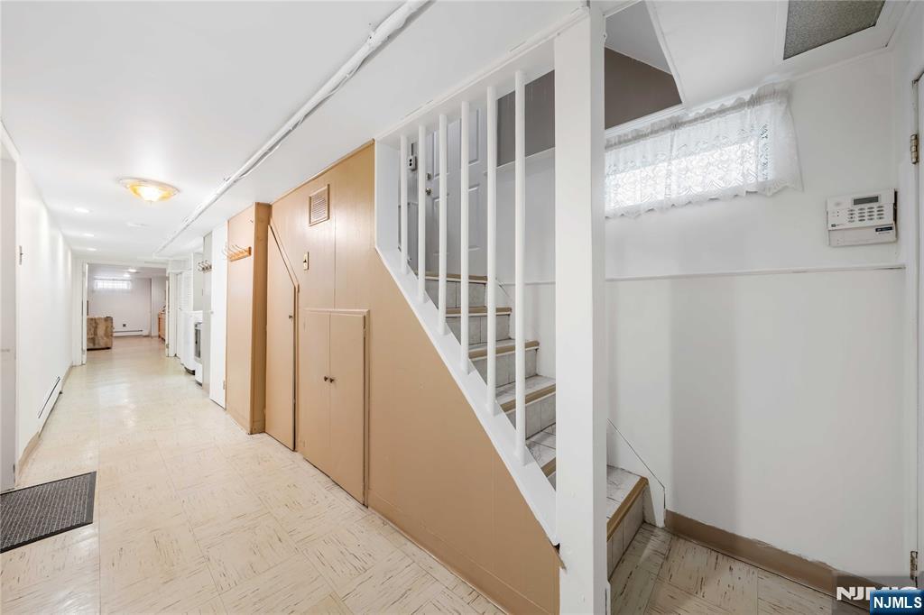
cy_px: 308
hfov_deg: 112.6
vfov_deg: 90.0
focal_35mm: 12
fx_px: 308
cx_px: 462
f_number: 7.1
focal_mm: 12
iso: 320
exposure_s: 1/20
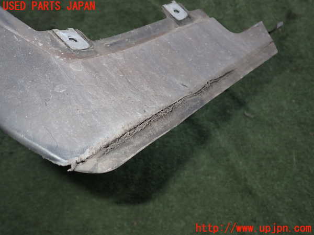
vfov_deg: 46.8
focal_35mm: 30
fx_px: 272
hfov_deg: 60.0
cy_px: 118
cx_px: 157
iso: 100
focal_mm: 5.4
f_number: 6.3
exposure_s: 1/30
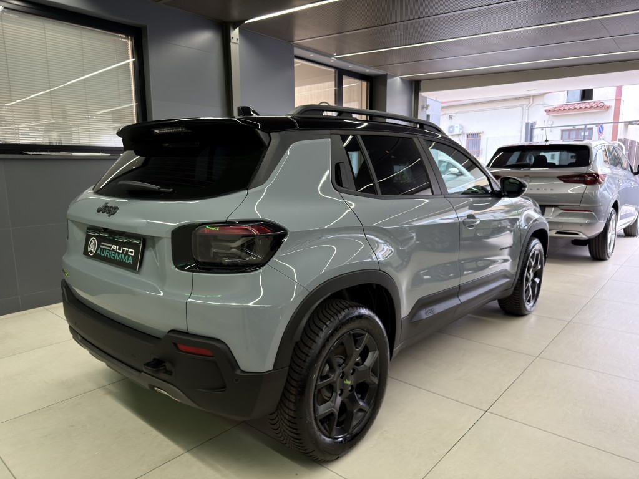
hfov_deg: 71.6
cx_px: 320
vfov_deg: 56.8
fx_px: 443
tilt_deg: -8.1
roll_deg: +1.9
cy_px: 240
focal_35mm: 24
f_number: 1.78
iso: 200
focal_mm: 6.76
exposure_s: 1/50
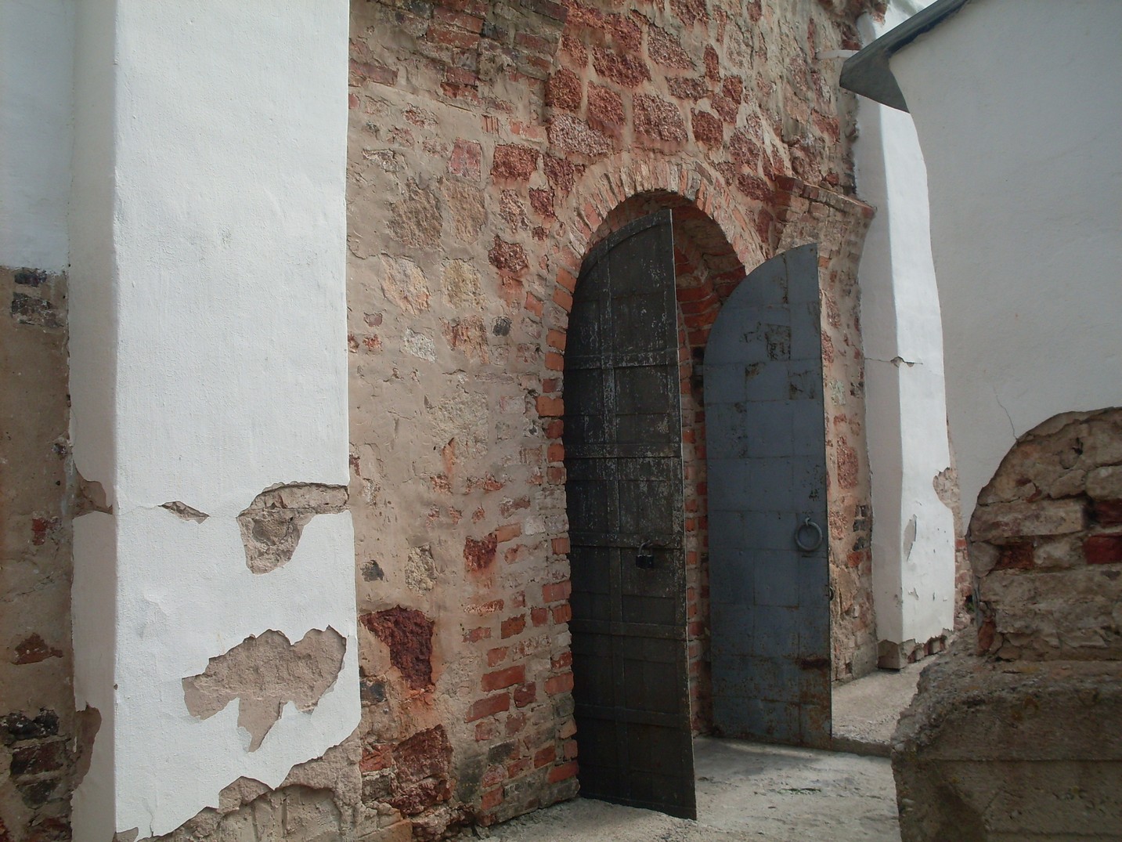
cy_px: 421
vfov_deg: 37.7
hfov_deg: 49.0
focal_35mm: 38
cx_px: 561
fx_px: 1232
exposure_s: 1/125
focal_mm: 6.3
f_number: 8.4
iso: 80
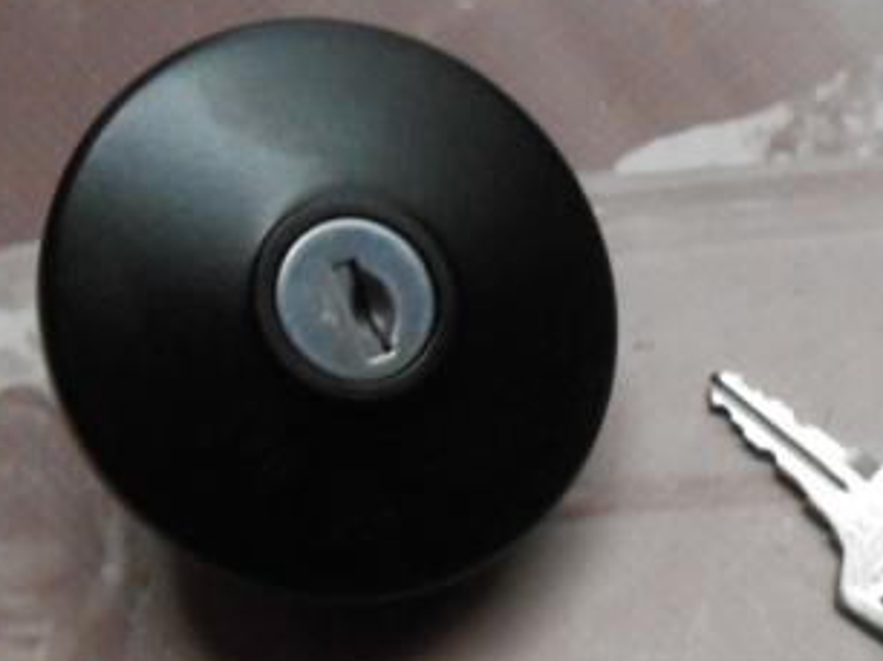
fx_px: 1733
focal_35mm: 68
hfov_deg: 28.0
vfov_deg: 20.5
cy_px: 736
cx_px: 701
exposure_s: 1/30
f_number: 3.5
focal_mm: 4.6
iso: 400
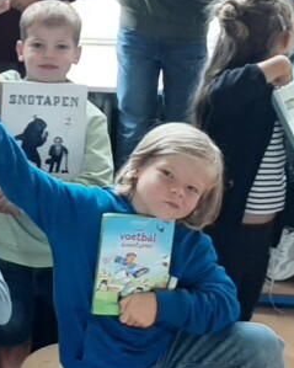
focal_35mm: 107
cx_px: -161
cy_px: 17
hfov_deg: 13.5
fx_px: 1164
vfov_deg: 17.6
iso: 64
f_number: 1.7
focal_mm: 3.93
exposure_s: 1/50
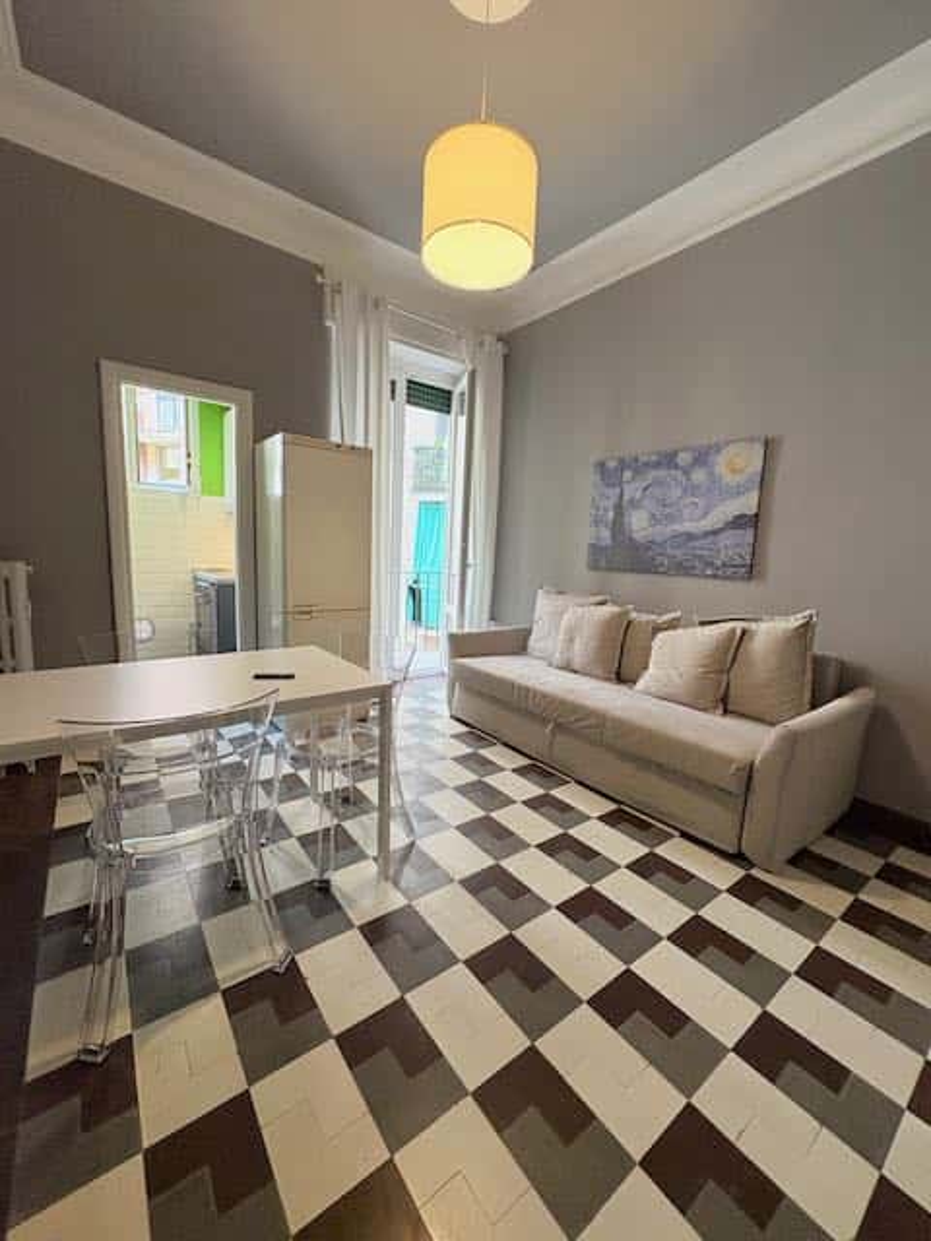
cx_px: 466
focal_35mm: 14
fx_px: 502
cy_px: 620
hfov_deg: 85.7
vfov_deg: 102.1
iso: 250
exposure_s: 1/100
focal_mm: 2.22
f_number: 2.2
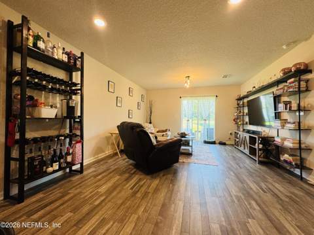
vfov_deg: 85.6
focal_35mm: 14
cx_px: 157
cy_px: 118
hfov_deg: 102.1
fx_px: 127
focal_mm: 2.22
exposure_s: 1/120
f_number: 2.2
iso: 200
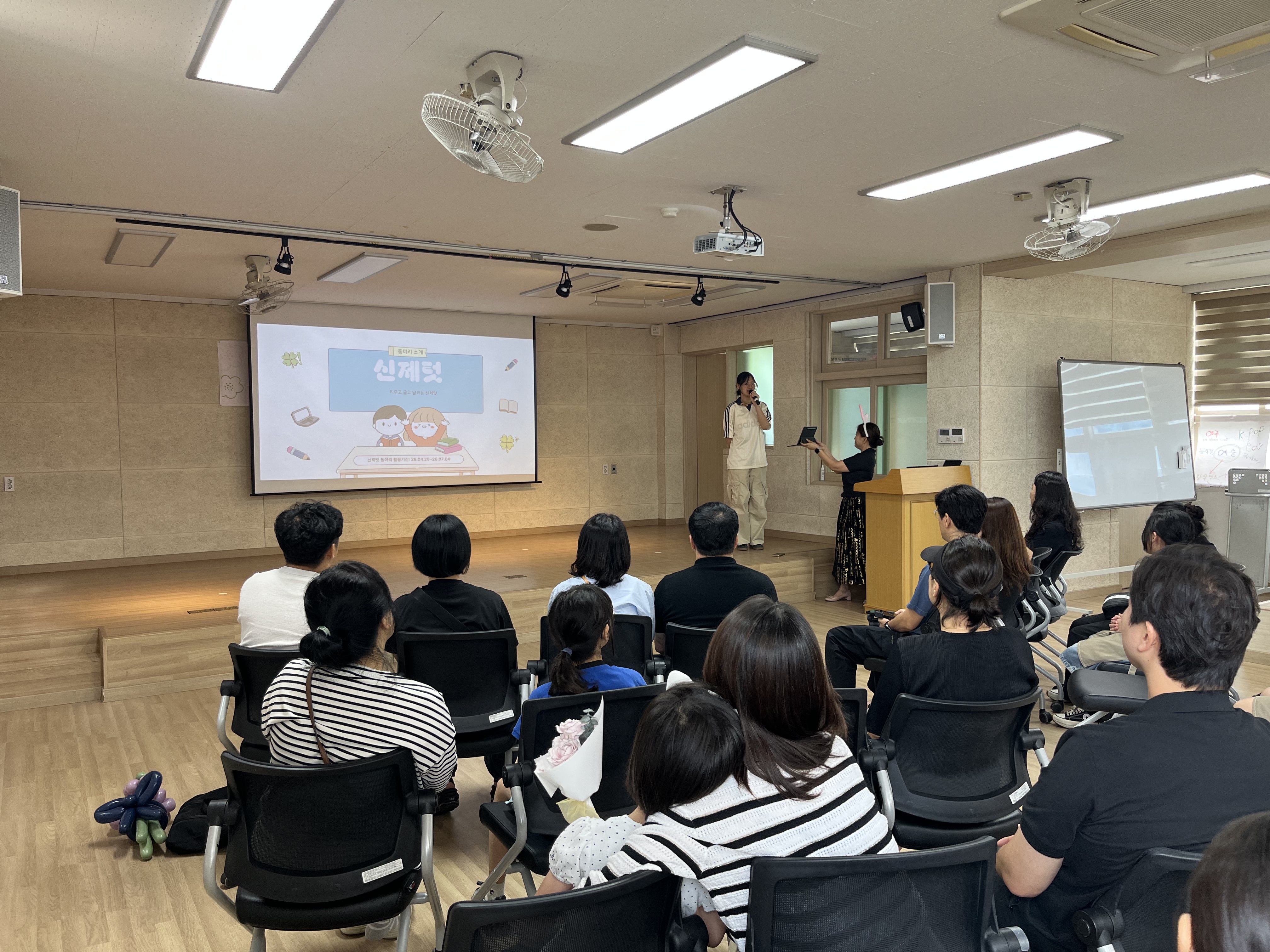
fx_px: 954
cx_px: 635
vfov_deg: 53.1
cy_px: 476
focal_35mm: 26
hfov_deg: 67.3
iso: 64
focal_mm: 5.1
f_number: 1.6
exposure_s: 1/60
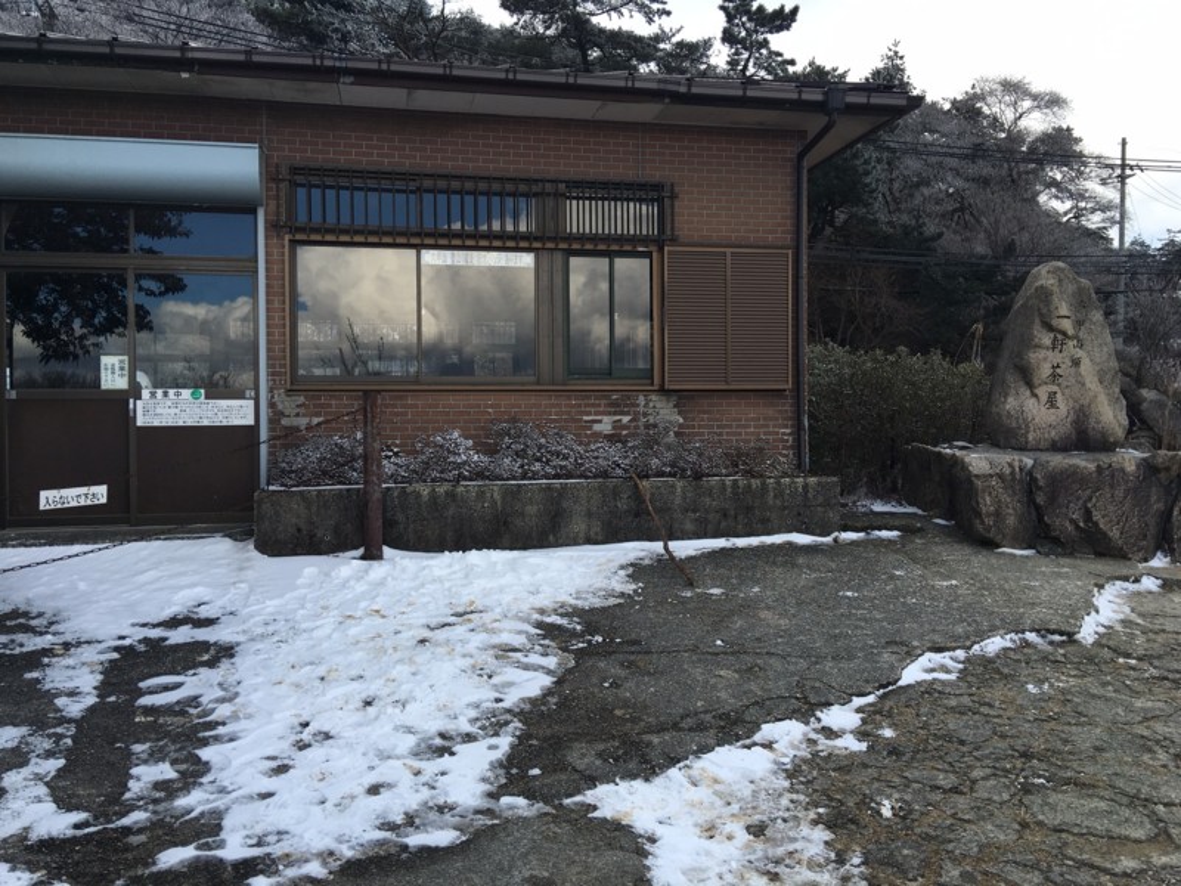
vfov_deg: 48.2
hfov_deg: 61.7
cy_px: 443
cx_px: 590
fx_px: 989
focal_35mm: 29
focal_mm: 4.15
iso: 25
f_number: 2.2
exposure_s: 1/615
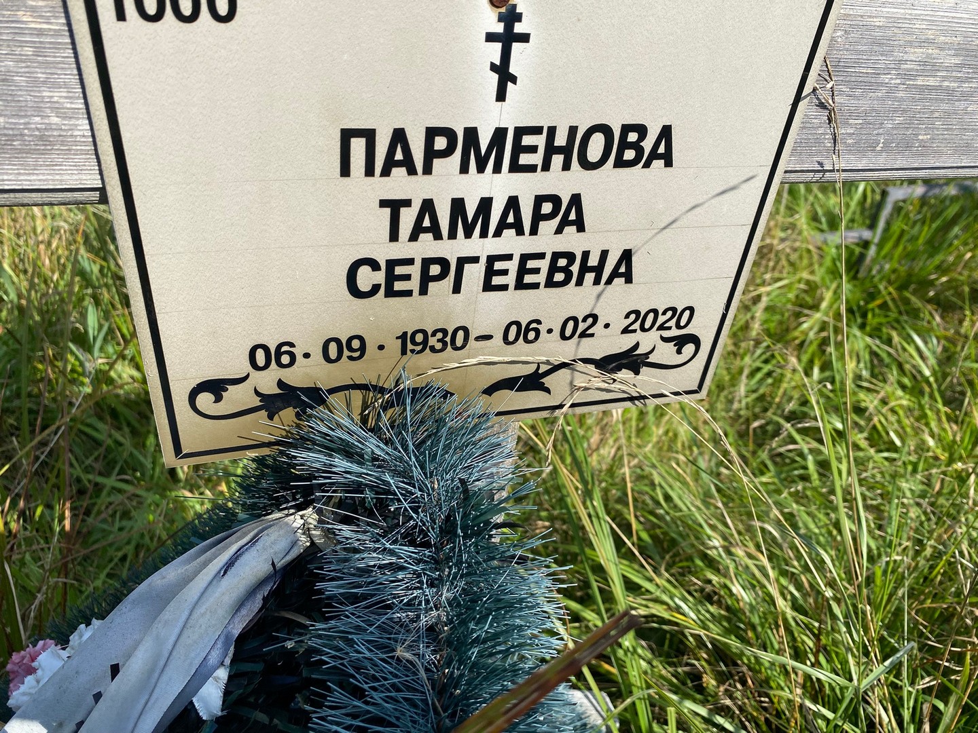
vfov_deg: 53.1
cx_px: 489
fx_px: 735
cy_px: 366
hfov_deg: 67.3
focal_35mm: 26
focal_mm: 4.25
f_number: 1.8
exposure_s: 1/2513
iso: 32
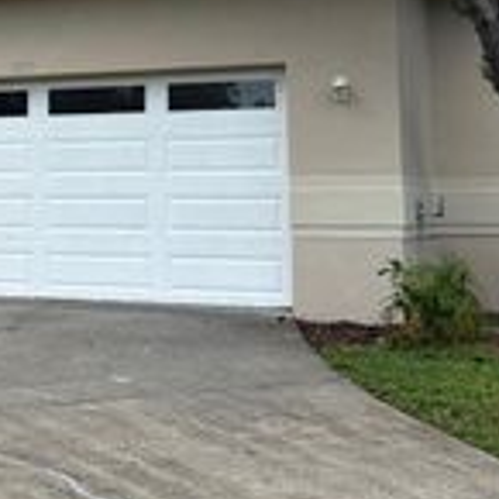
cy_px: 95
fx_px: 1288
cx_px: -41
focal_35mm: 79
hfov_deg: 20.9
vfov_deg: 21.6
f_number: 1.6
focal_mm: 5.96
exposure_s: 1/1667
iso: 50
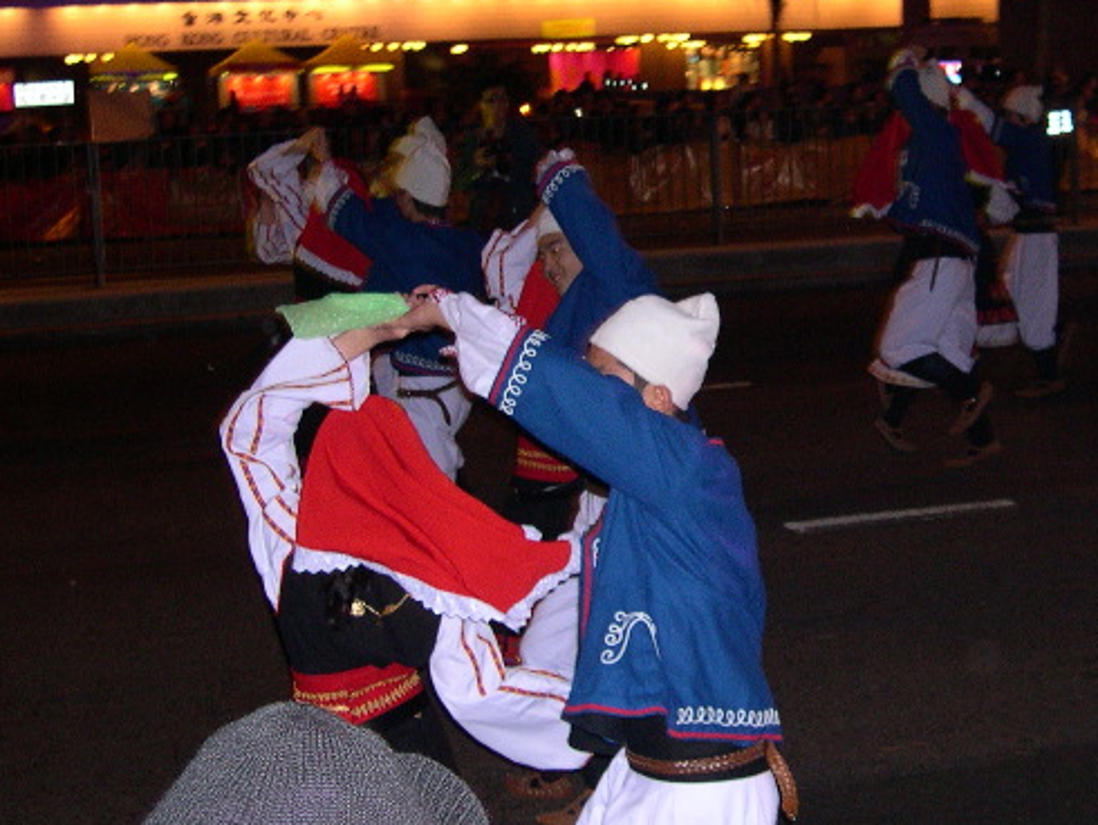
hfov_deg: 30.9
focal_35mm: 62
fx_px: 1968
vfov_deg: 23.5
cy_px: 244
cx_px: 746
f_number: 2.8
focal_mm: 8
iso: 265
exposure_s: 1/60
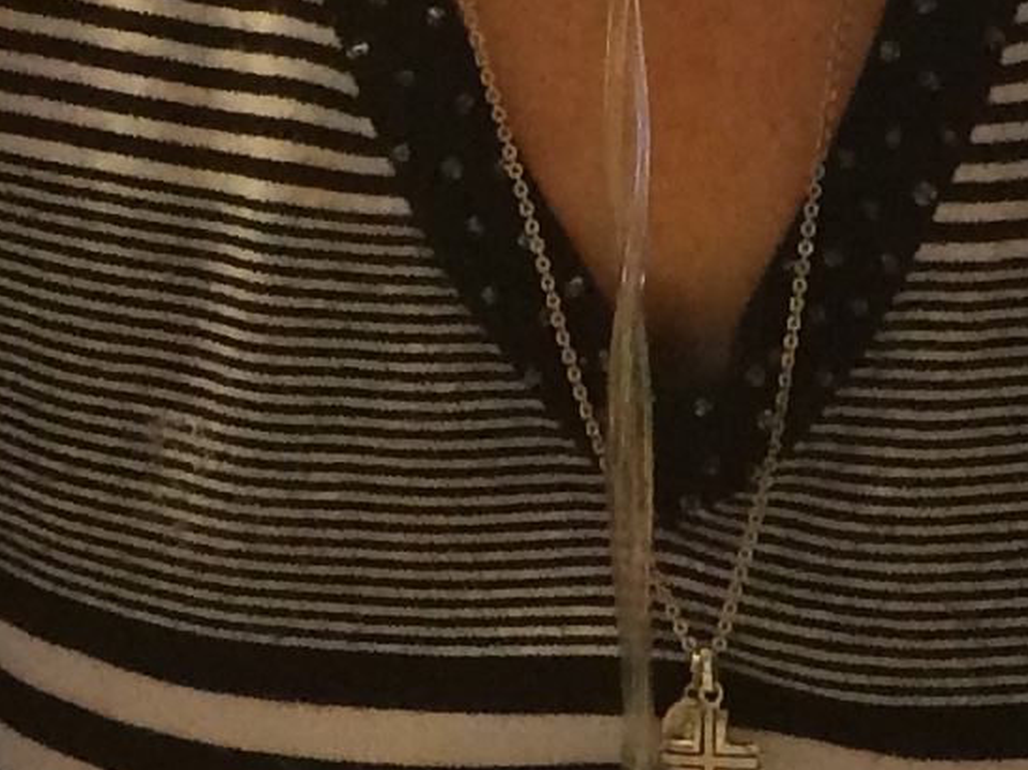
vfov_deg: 8.5
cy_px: 1003
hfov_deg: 11.3
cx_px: 1066
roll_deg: -1.1
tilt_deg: -13.9
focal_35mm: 173
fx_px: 5136
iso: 160
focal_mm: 4.15
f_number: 2.2
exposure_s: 1/30
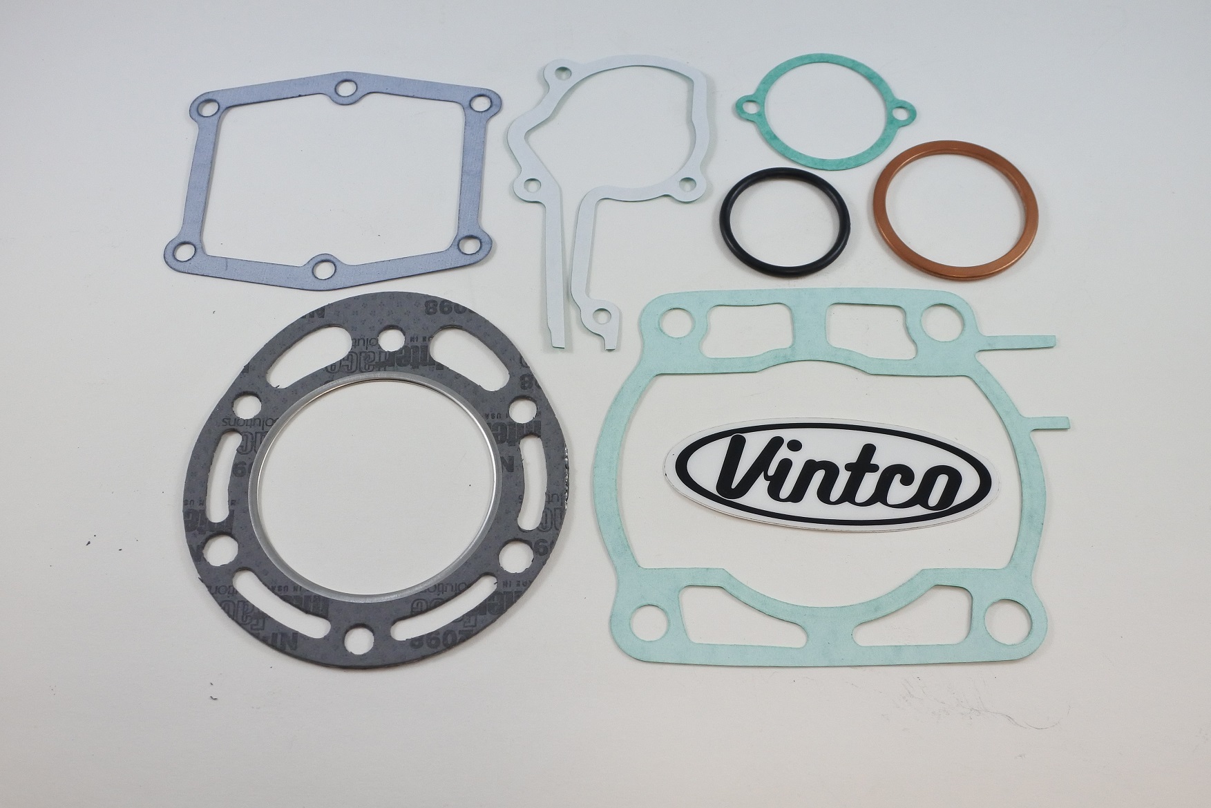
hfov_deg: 61.9
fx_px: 1009
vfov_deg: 43.6
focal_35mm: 30
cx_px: 606
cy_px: 404
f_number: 3.8
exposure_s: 1/250
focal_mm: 11.2
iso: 400
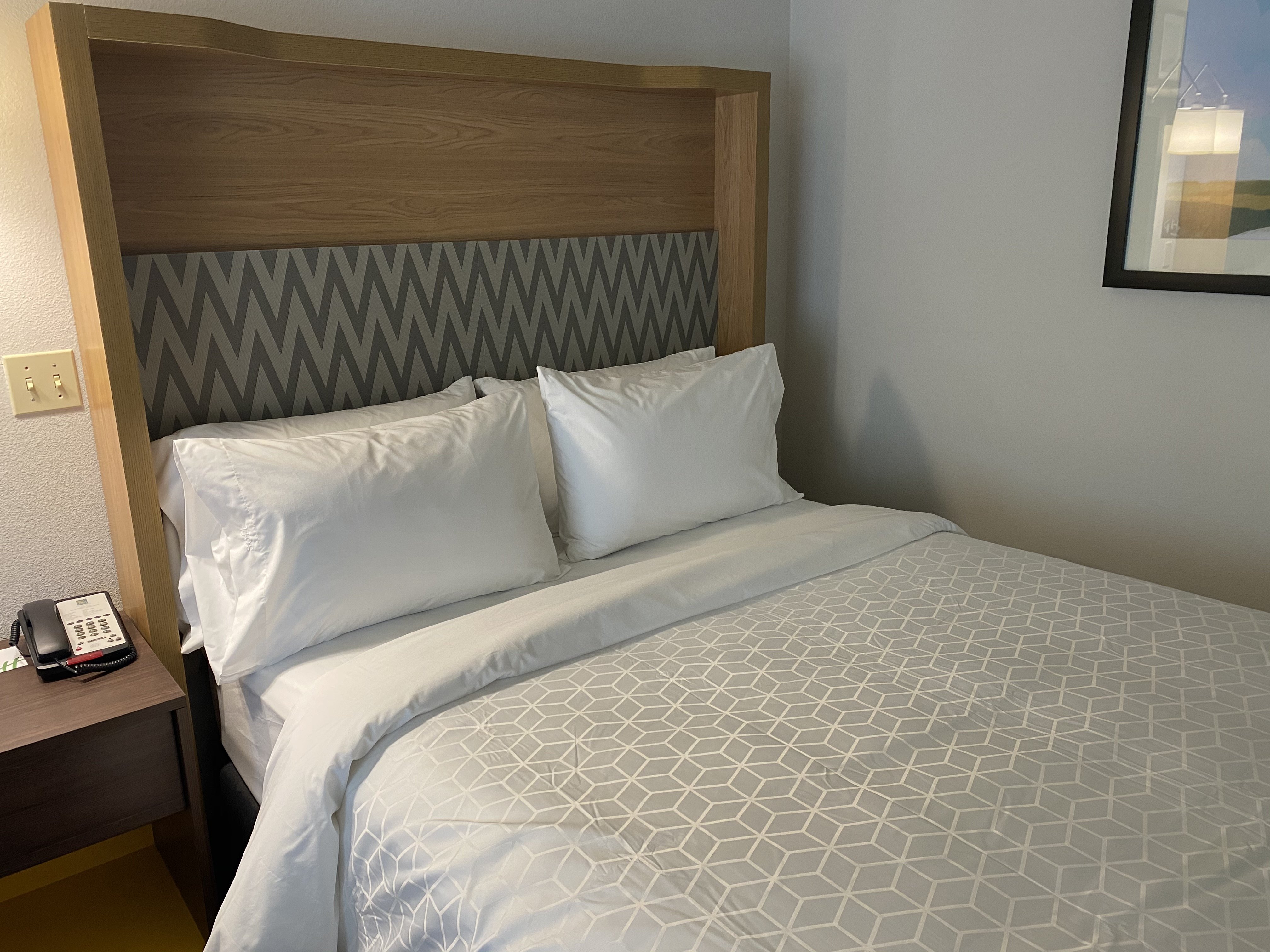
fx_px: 954
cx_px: 635
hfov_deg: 67.3
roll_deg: +1.0
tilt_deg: -14.9
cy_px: 476
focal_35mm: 26
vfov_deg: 53.1
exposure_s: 1/60
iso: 160
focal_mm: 4.25
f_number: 1.8
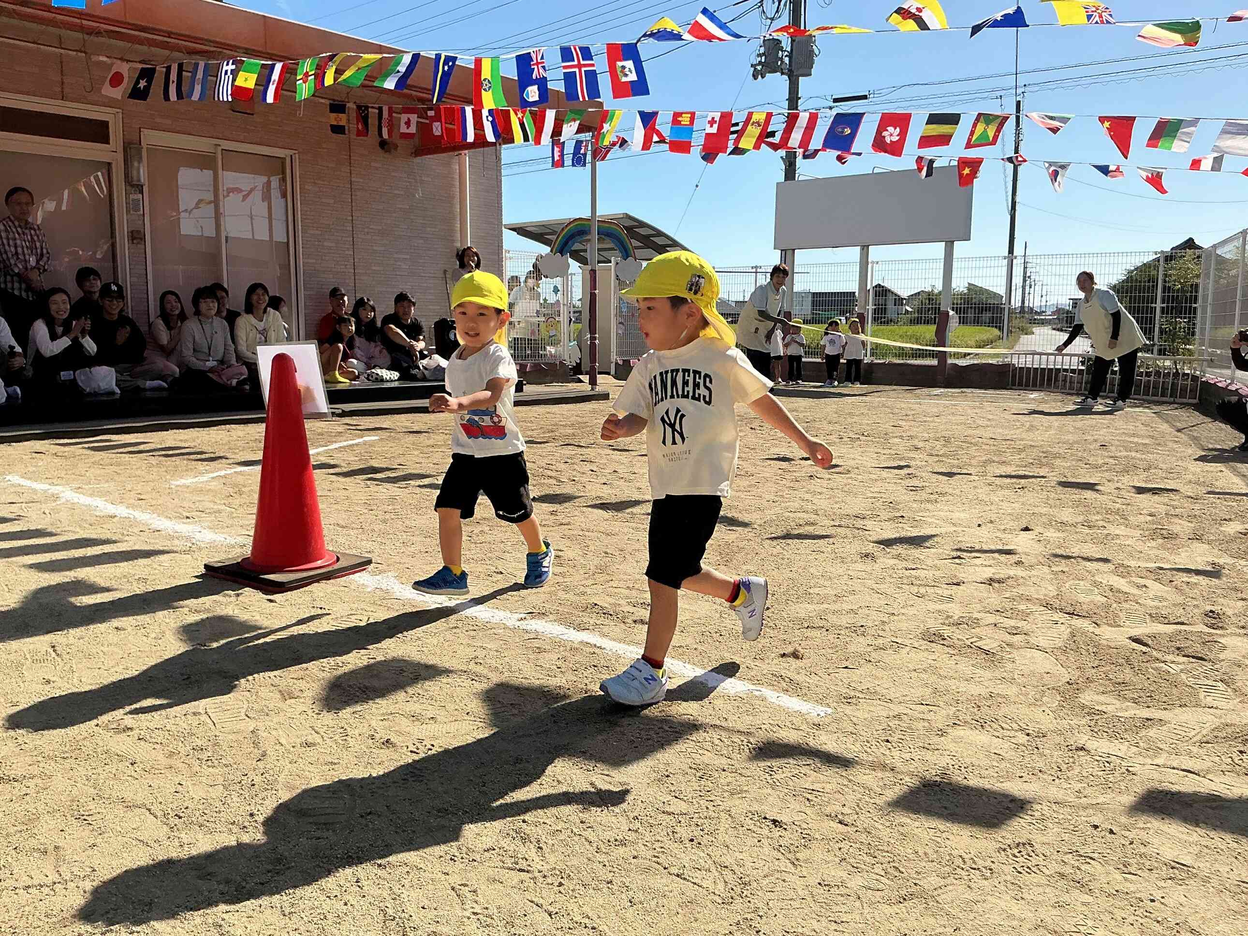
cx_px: 624
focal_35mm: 29
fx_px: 1046
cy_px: 468
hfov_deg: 61.7
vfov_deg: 48.2
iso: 25
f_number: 1.8
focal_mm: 3
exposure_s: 1/2667
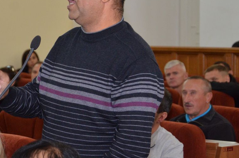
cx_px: 80
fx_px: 1126
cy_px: 50
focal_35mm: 170
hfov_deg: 12.1
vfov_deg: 8.0
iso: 1000
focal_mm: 62
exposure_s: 1/250
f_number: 5.3
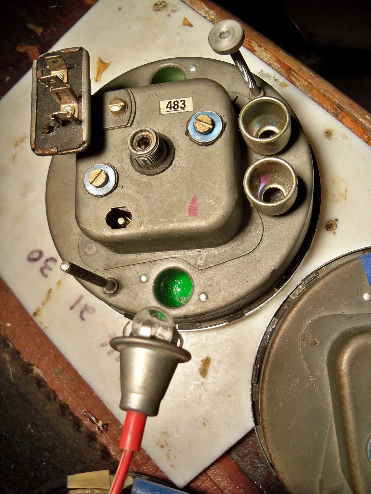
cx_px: 186
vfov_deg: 52.6
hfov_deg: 40.7
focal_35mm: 35
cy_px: 247
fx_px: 500
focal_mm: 6.2
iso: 80
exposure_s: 1/250
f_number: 3.5
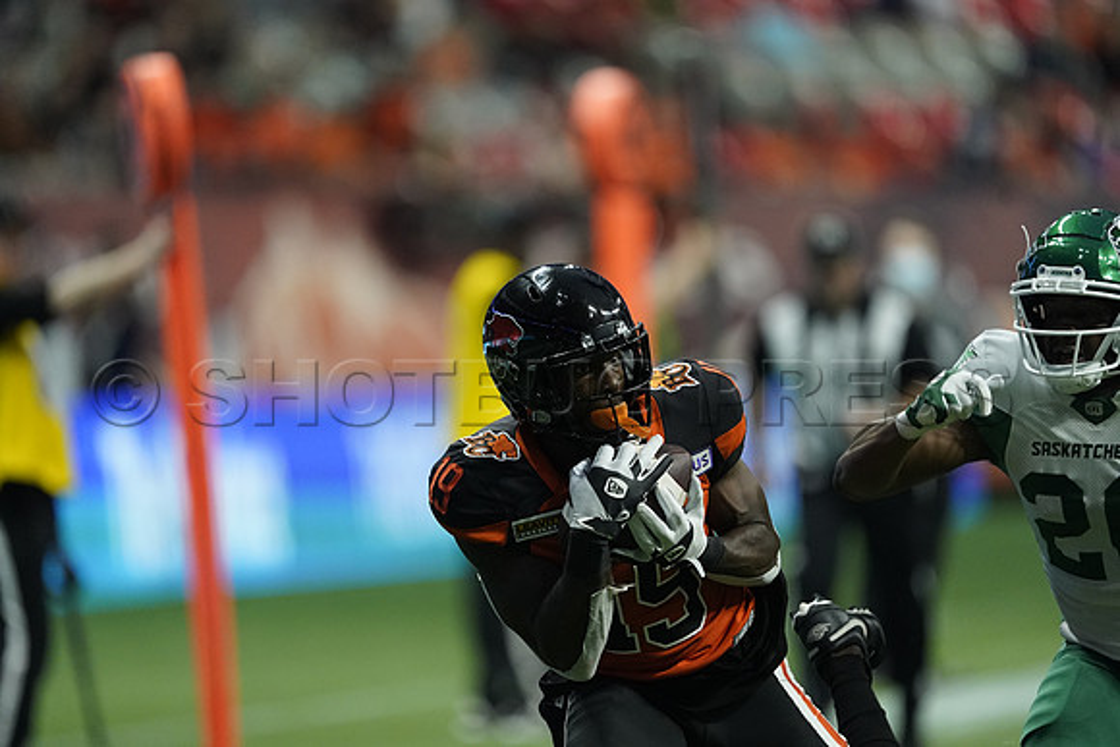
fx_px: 18670
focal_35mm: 600
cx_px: 560
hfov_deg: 3.4
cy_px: 374
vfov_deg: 2.3
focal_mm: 600
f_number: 4
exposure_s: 1/2000
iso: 5000
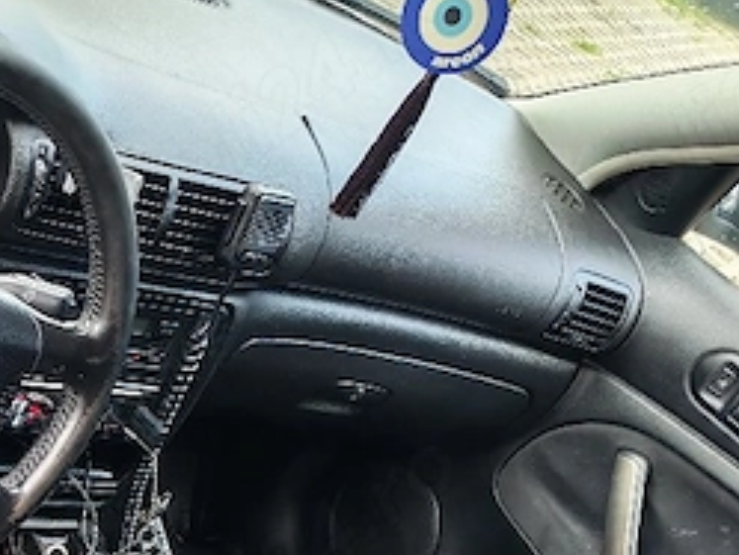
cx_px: -80
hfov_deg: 27.2
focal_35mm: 65
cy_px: 600
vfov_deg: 21.5
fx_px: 1388
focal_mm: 6.12
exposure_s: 1/101
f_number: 1.9
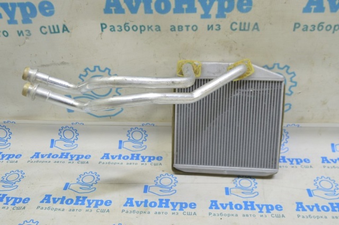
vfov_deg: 35.4
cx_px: 170
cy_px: 112
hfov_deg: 51.3
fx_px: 353
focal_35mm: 38
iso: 400
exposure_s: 1/20
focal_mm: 25
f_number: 5.6
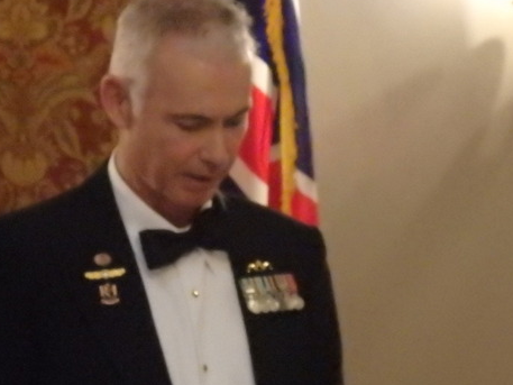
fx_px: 4388
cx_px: 185
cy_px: 241
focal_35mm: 296
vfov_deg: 5.0
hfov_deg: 6.7
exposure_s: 1/25
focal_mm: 30.2
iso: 3200
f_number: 5.7
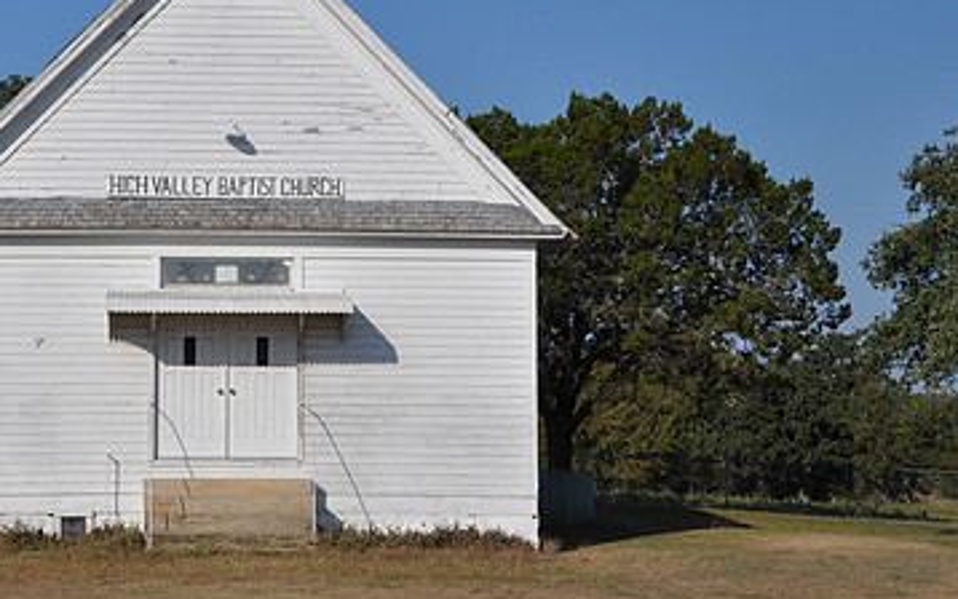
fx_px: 2194
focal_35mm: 84
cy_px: 205
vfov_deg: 15.5
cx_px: 260
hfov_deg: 24.4
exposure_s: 1/320
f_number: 9
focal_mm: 34
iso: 200
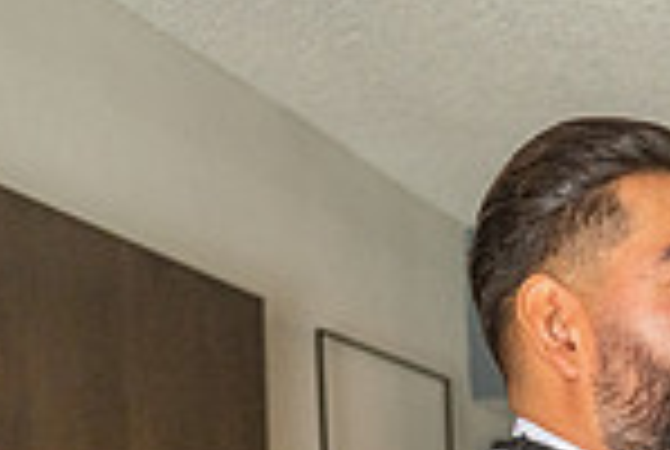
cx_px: 805
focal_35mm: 105
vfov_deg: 12.2
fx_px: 1958
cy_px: 776
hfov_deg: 18.4
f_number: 3.2
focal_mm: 27
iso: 1250
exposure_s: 1/200
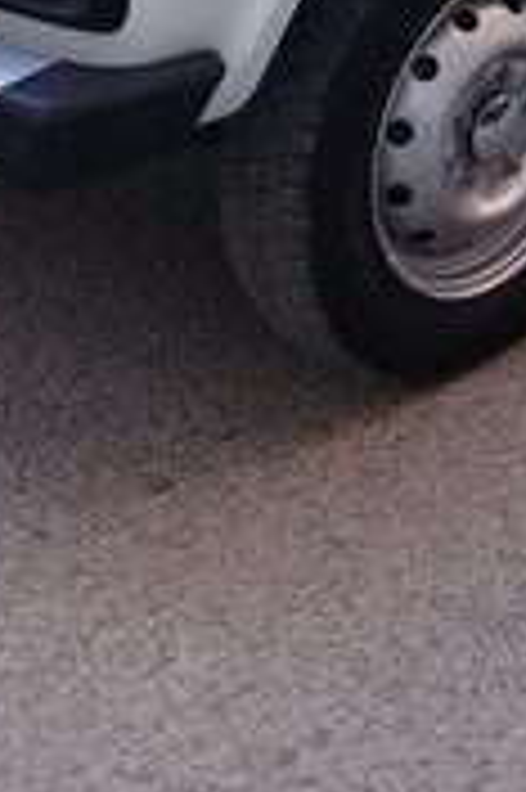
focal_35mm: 91
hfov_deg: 14.1
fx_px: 1998
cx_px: 769
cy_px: -279
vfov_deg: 20.2
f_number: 2.2
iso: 50
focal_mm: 3.3
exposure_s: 1/173
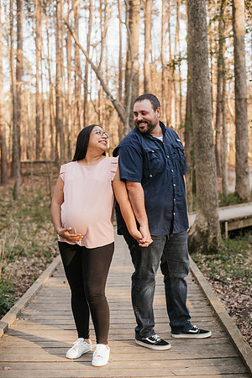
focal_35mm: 50
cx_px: 126
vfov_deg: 39.6
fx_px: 525
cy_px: 189
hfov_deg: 27.0
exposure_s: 1/250
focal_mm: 50
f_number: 2.8
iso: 400
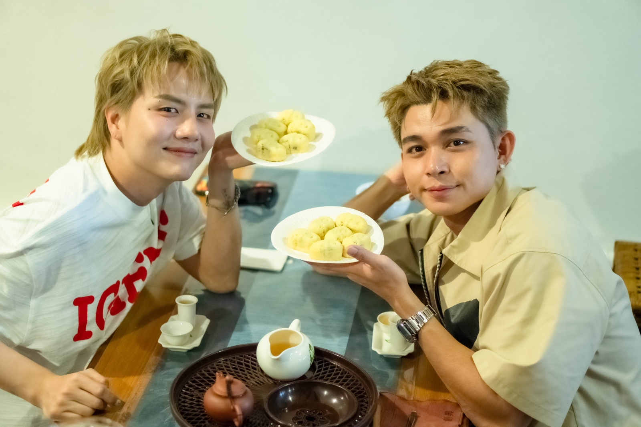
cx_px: 320
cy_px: 214
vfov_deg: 18.2
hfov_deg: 27.0
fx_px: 1335
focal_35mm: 75
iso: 3200
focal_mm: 50
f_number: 1.8
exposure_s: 1/50
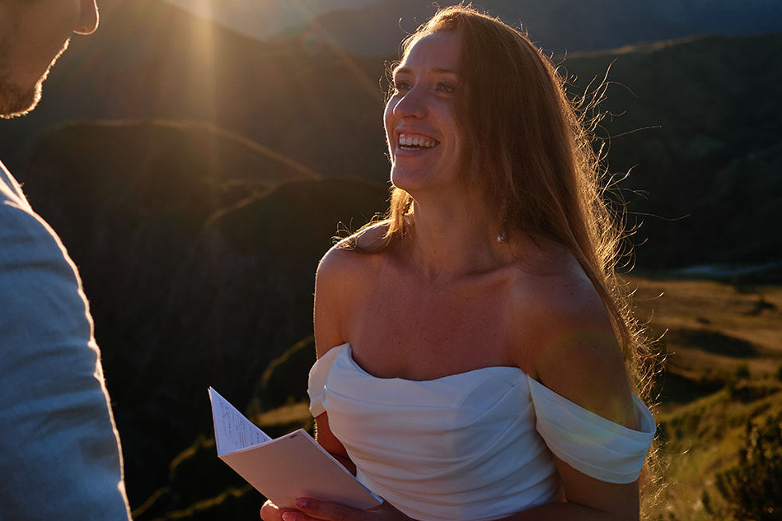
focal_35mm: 59
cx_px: 413
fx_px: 1282
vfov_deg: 22.9
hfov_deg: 33.9
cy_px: 158
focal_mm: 23
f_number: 2.8
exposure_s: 1/900
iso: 125
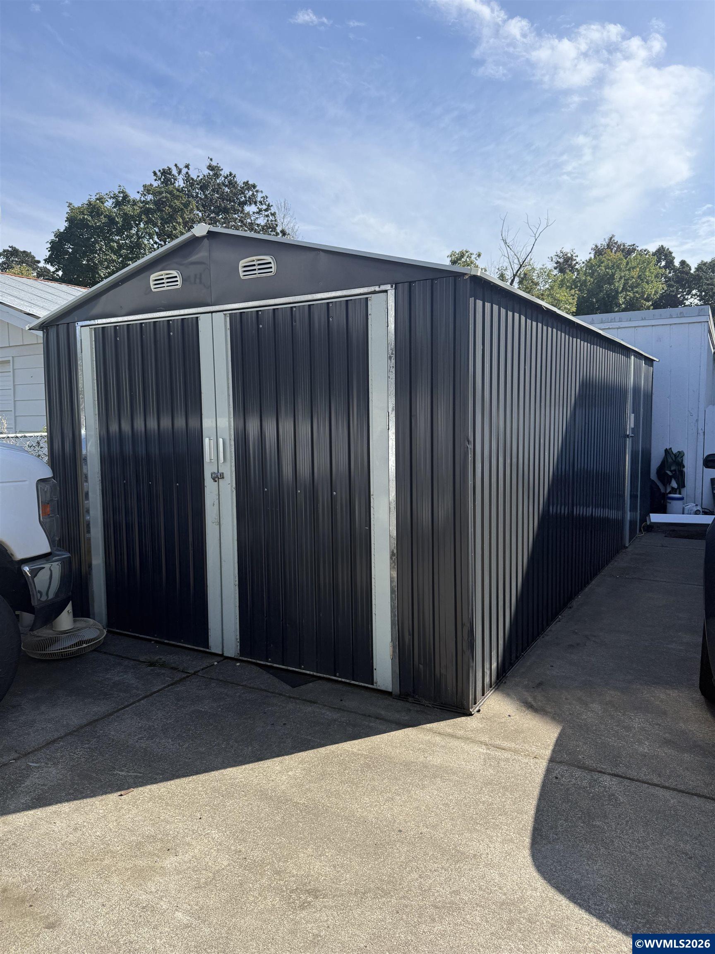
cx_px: 358
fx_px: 661
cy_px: 477
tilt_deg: -4.5
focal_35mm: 24
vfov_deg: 71.6
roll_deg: +0.9
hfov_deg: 56.8
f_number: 1.78
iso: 80
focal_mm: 6.76
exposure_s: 1/3953
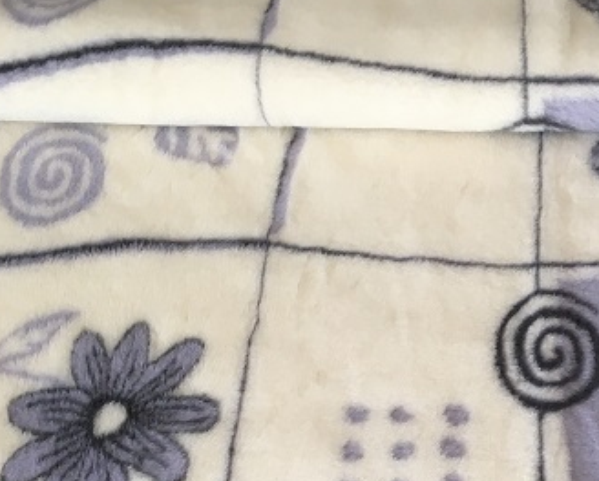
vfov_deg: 21.7
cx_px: 531
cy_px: 441
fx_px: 1224
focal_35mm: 69
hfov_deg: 26.6
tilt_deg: -59.3
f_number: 2.2
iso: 25
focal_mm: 4.15
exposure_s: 1/33
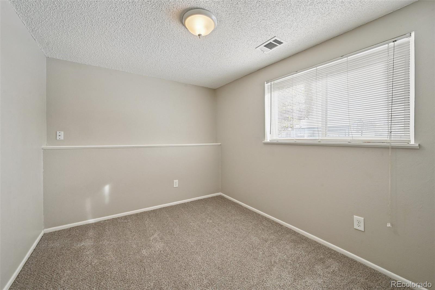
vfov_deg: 81.2
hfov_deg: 104.3
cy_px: 145
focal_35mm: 14
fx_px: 169
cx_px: 218
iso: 400
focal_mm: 14
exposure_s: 1/40
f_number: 10
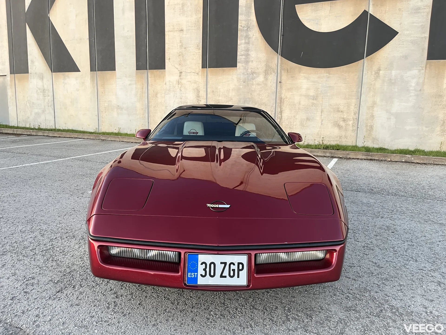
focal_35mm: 26
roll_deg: -2.4
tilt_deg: -9.8
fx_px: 335
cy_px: 168
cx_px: 223
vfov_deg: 53.1
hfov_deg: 67.3
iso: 125
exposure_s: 1/82
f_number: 1.6
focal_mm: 5.1
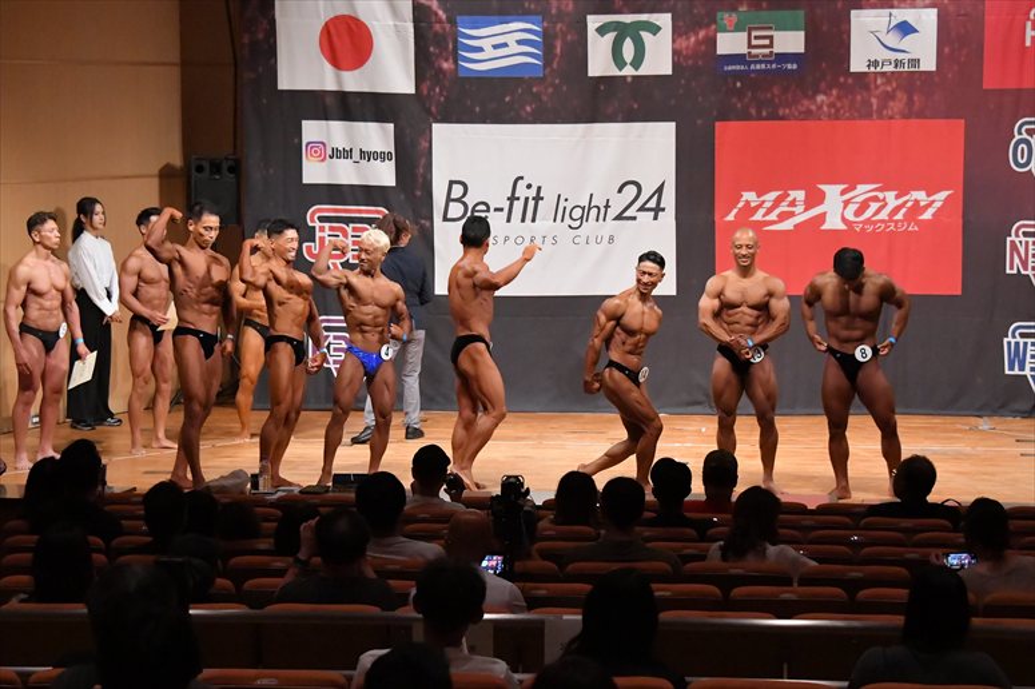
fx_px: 3104
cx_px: 518
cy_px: 344
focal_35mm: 108
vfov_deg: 12.7
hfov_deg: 18.9
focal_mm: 72
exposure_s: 1/400
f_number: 5.6
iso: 10000
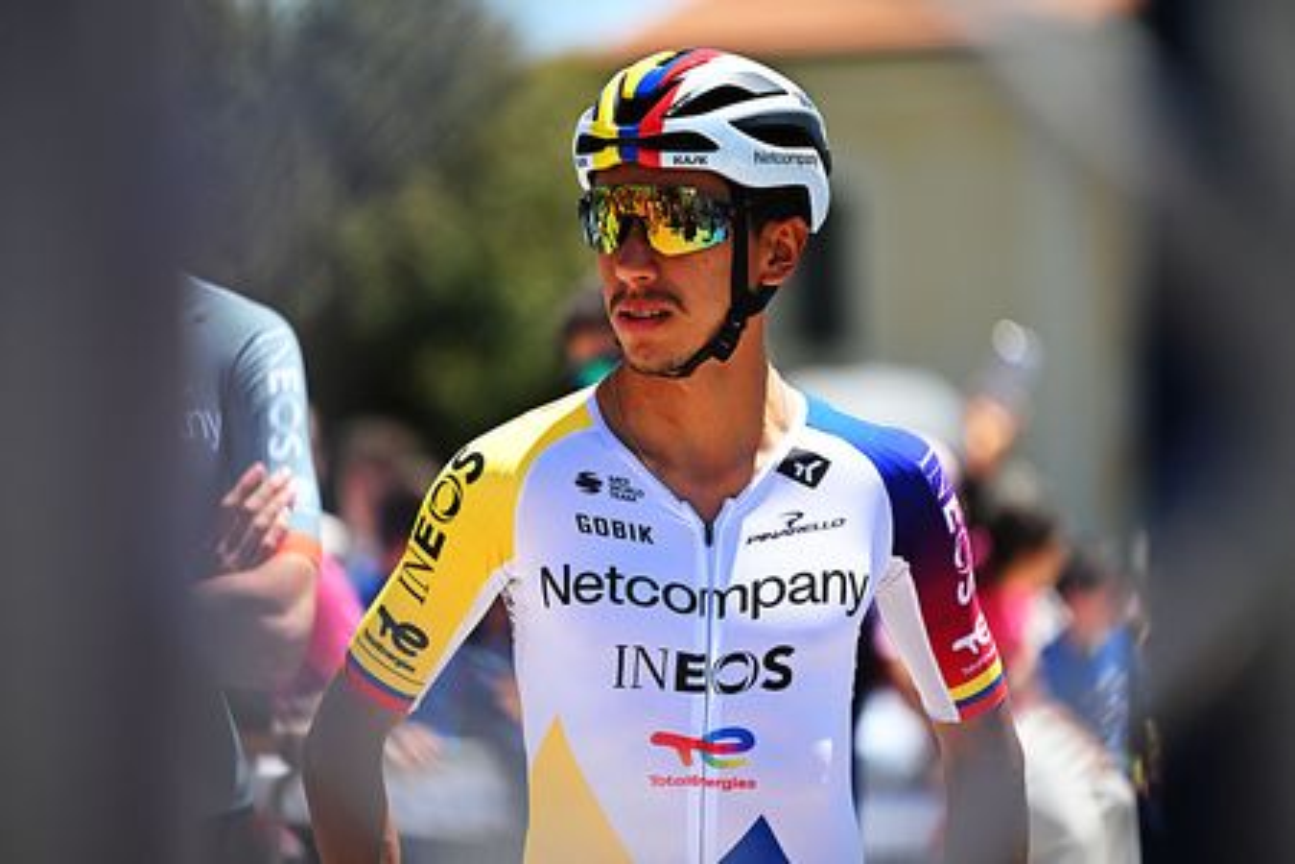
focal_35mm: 180
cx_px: 648
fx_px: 6474
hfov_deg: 11.4
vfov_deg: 7.6
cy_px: 432
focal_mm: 180
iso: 250
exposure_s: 1/2500
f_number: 2.8
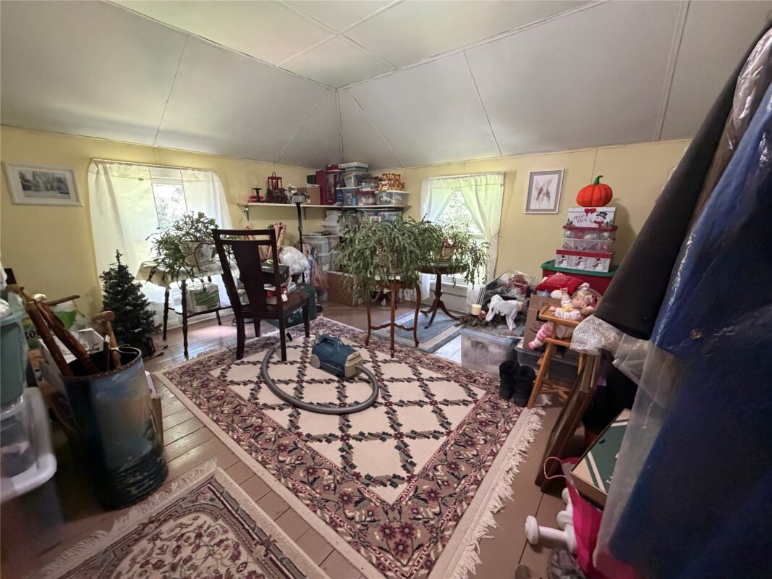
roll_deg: +0.3
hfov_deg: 102.1
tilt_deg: -13.6
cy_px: 290
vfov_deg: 85.7
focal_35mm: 14
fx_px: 312
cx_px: 386
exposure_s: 1/60
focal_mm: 2.22
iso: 800
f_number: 2.2
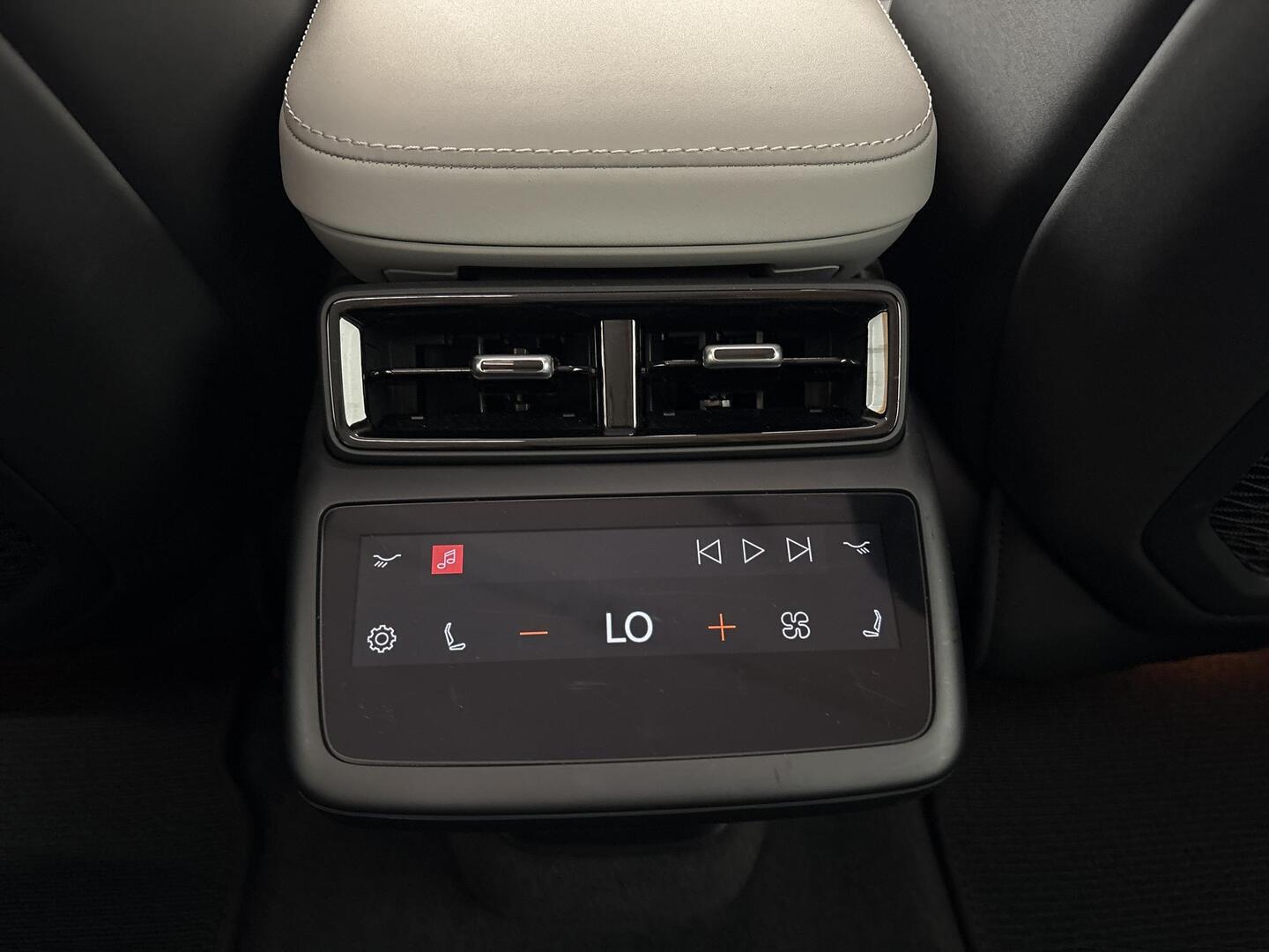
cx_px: 634
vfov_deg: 53.1
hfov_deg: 67.3
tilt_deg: -40.4
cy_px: 476
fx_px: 953
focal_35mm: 26
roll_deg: -2.3
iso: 800
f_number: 1.6
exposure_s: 1/25
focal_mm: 5.96
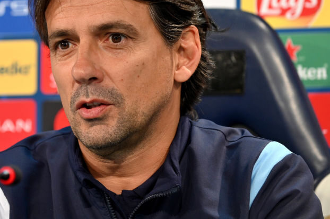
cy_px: 51
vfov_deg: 4.4
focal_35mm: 313
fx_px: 2865
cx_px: 72
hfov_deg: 6.6
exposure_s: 1/250
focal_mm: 190
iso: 1000
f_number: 5
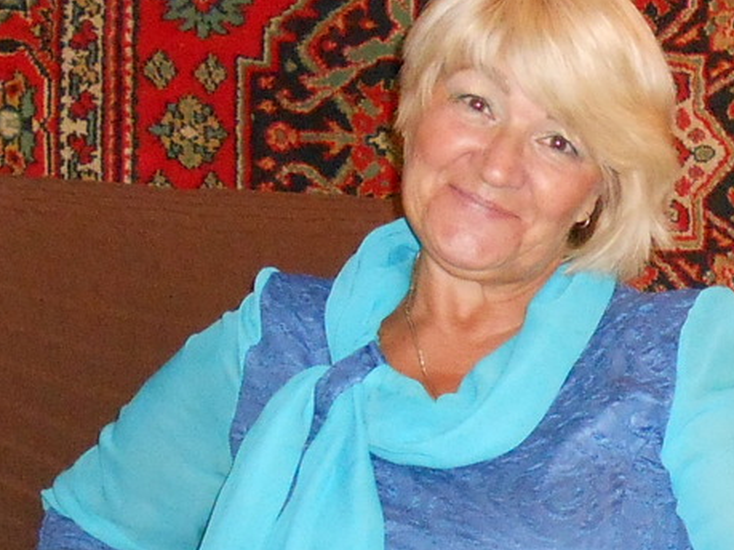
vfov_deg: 41.8
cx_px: 374
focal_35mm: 34
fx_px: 721
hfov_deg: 54.0
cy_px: 286
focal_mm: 4.6
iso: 500
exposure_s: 1/25
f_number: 3.5
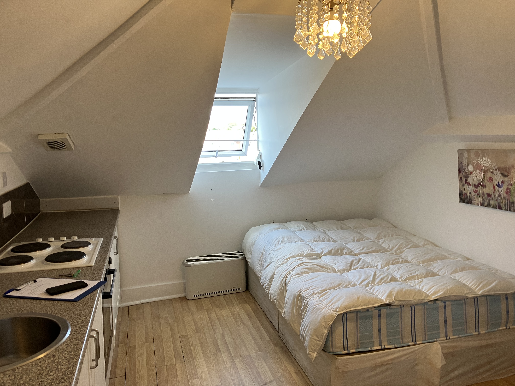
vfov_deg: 49.7
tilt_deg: -7.5
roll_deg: +0.3
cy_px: 193
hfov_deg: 63.4
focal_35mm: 28
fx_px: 417
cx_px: 258
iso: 40
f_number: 1.8
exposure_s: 1/50
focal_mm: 3.99
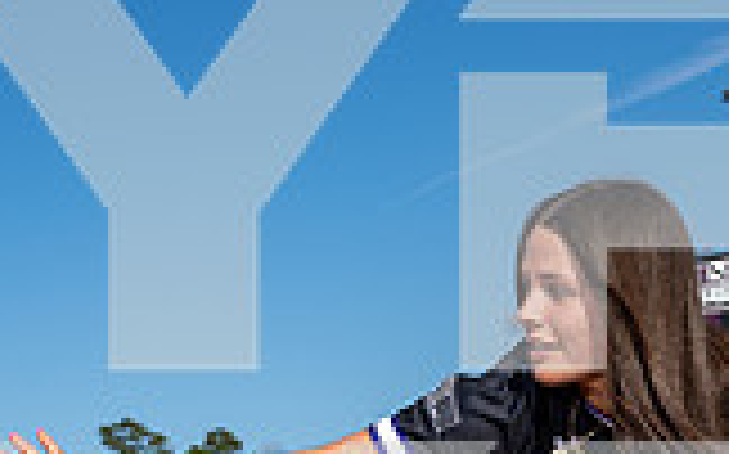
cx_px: 387
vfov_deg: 9.4
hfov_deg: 15.5
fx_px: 2680
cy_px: 681
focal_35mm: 135
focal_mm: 37
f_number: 6.3
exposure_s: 1/640
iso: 100
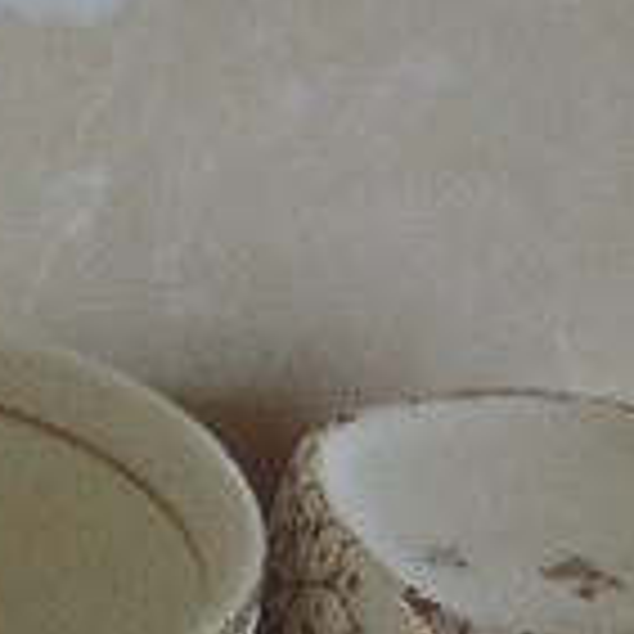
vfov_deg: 10.2
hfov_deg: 9.6
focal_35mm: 172
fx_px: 3564
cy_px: 207
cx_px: -571
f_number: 3.4
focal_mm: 7.6
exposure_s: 1/25
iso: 400
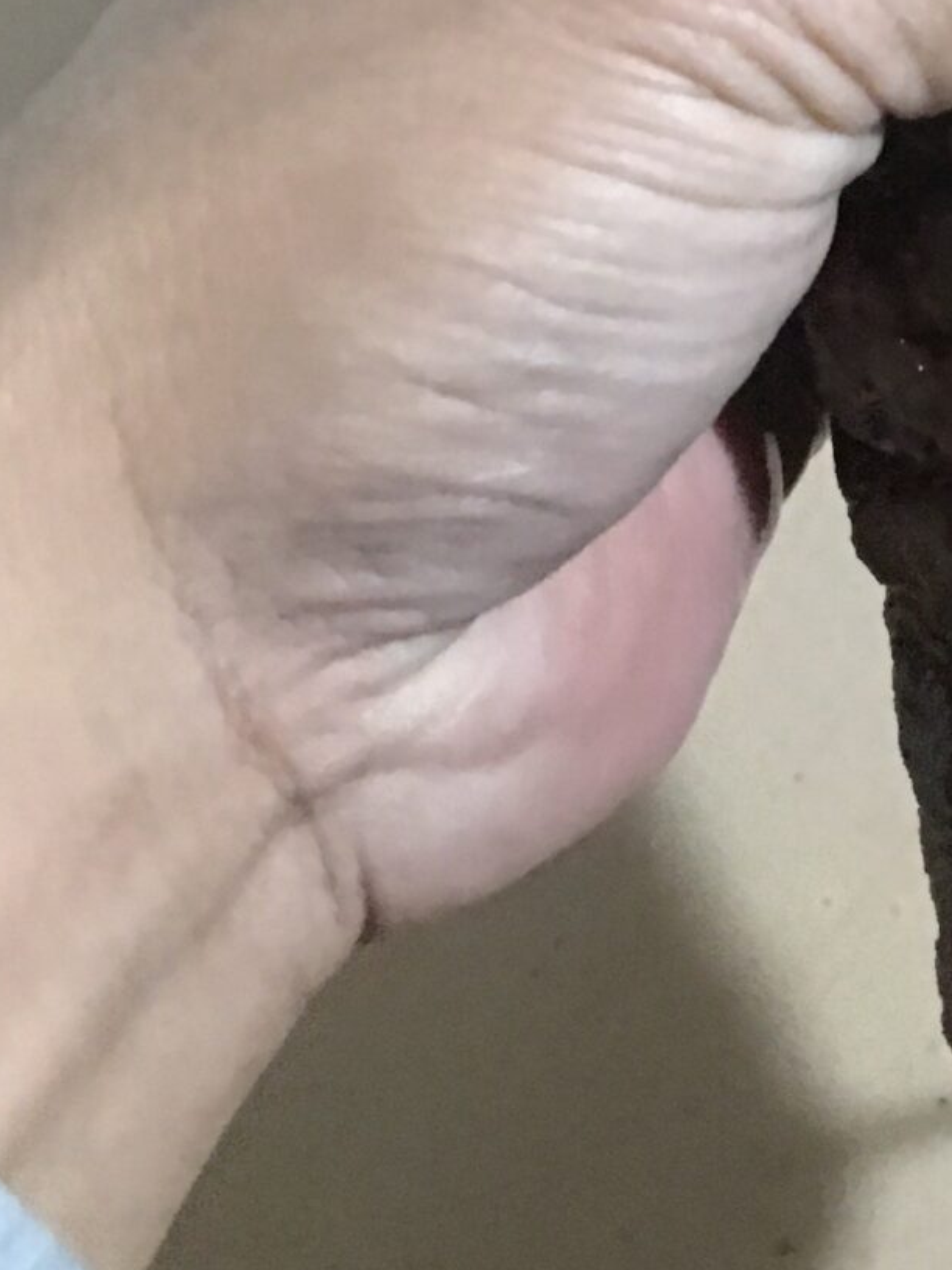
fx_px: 3337
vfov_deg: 20.4
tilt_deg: -78.5
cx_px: 1304
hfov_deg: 15.3
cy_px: -174
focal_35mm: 91
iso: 160
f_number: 2.2
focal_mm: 4.15
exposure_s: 1/8
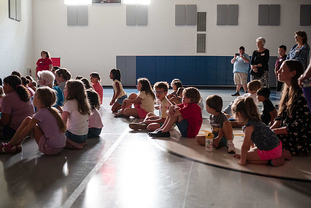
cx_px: 155
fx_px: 328
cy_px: 102
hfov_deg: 50.7
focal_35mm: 38
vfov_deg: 35.1
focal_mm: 35
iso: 3200
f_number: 2.8
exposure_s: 1/125
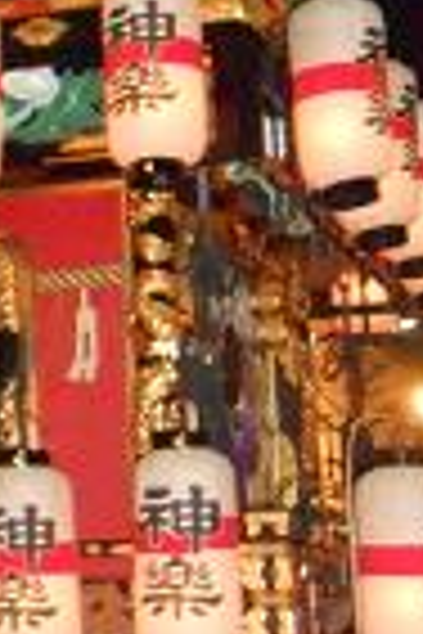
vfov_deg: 19.9
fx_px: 1798
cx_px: -216
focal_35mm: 102
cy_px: 182
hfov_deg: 12.7
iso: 1600
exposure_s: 1/25
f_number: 3.8
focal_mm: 5.3
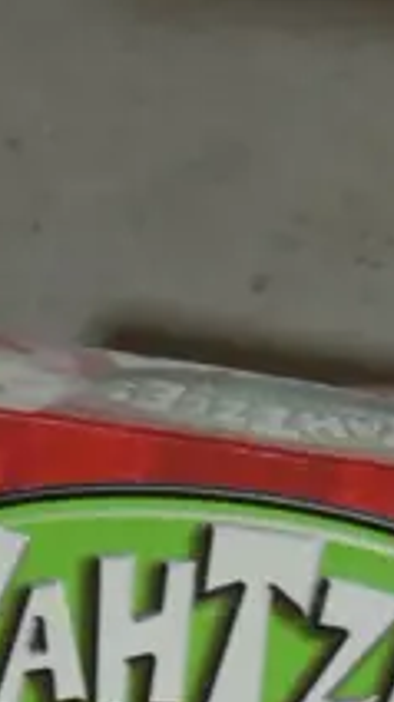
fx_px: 3330
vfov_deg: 10.4
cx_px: -248
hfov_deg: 6.7
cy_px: 1689
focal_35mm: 179
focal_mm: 17
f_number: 4
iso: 640
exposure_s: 1/60
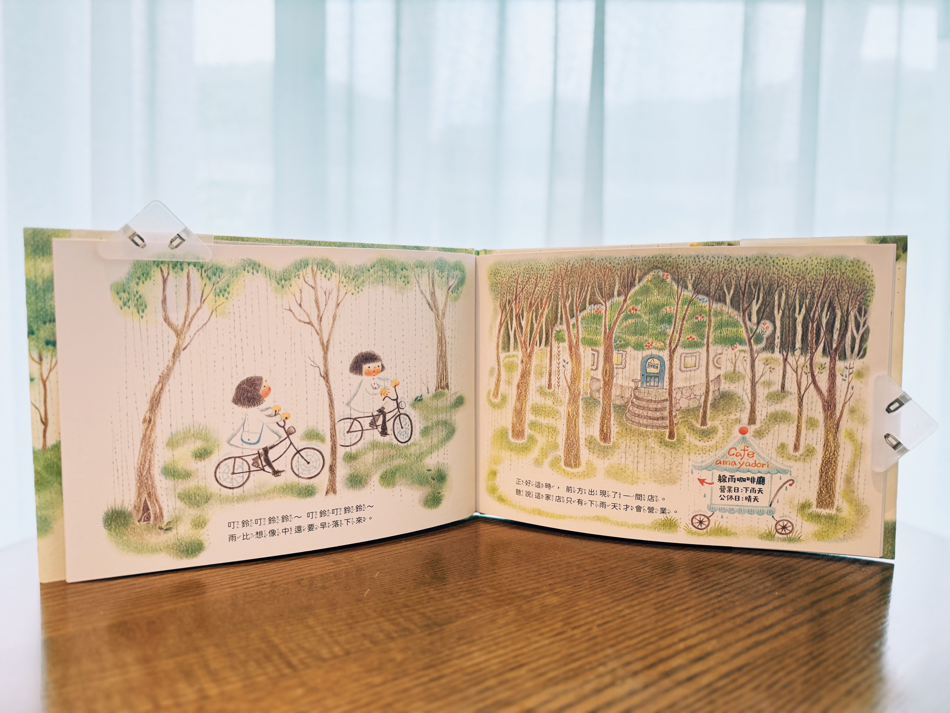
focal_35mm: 24
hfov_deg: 71.6
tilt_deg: -2.3
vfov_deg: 56.8
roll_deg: -0.7
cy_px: 356
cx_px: 475
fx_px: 659
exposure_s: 1/60
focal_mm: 6.76
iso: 250
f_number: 1.78
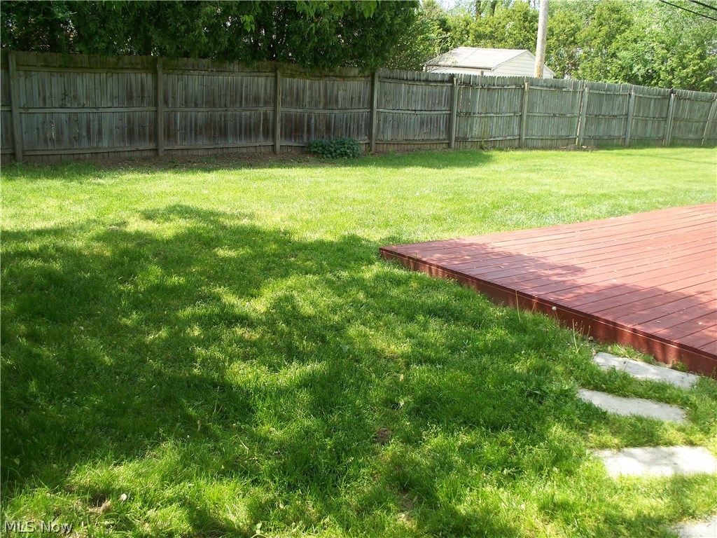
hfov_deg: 51.4
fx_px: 746
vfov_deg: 39.7
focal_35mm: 36
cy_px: 269
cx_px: 358
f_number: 2.8
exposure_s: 1/200
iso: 64
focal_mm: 7.54
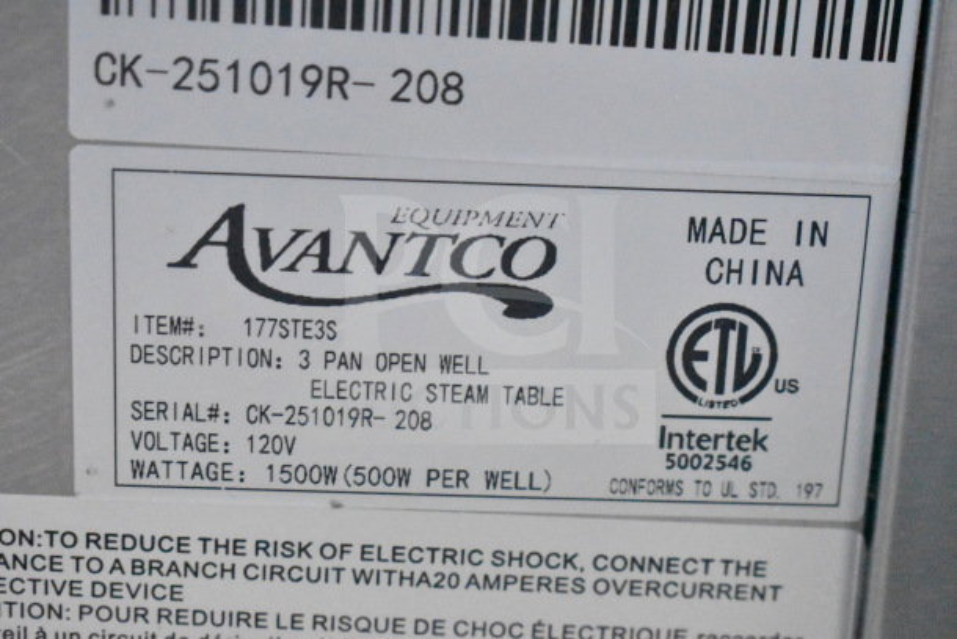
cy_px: 320
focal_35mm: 72
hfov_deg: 28.1
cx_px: 478
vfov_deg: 18.9
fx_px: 1914
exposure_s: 1/30
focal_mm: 48
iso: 25600
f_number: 5.3
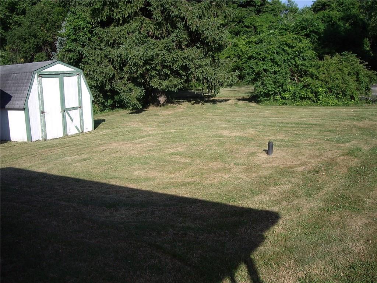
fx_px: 414
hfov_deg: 49.0
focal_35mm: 38
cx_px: 188
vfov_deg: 37.7
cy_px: 142
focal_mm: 6.2
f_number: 4.3
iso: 64
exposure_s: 1/500
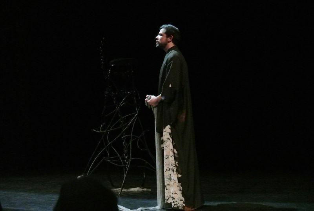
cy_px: 106
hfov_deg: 25.0
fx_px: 708
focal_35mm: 81
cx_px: 157
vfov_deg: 16.9
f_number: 3.8
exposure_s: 1/50
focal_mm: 30
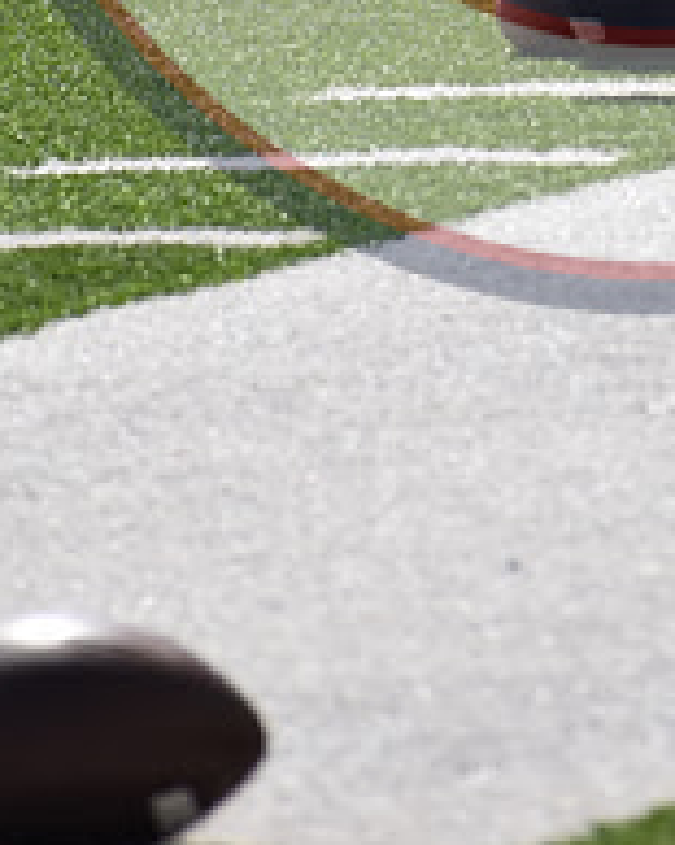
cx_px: 647
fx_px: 20503
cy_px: -309
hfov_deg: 1.9
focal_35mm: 820
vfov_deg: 2.4
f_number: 6.3
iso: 400
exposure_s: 1/1600
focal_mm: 195
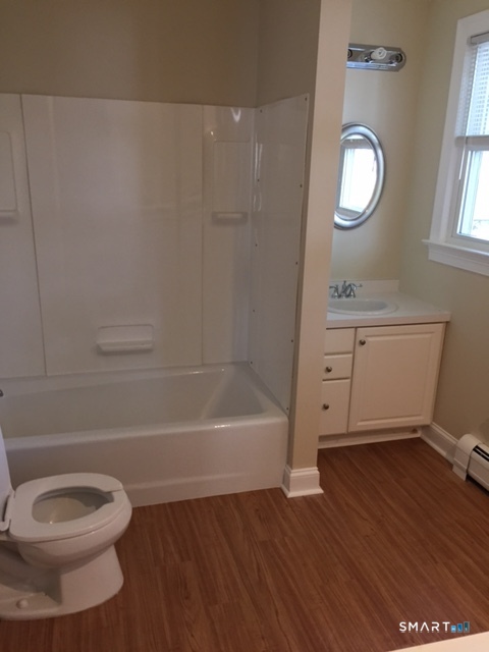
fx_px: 546
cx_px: 244
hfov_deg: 48.2
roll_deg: -1.5
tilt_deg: -16.2
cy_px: 326
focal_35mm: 29
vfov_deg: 61.7
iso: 125
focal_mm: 4.15
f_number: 2.2
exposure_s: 1/30
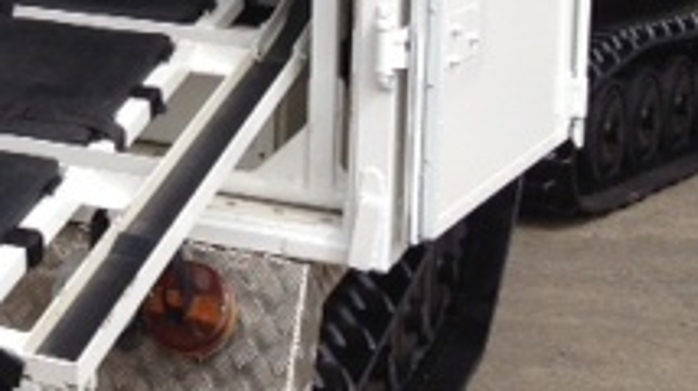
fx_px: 2108
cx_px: -157
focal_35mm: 114
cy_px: -182
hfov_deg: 17.8
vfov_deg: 10.3
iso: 64
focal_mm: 4.28
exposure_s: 1/1842
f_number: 2.4
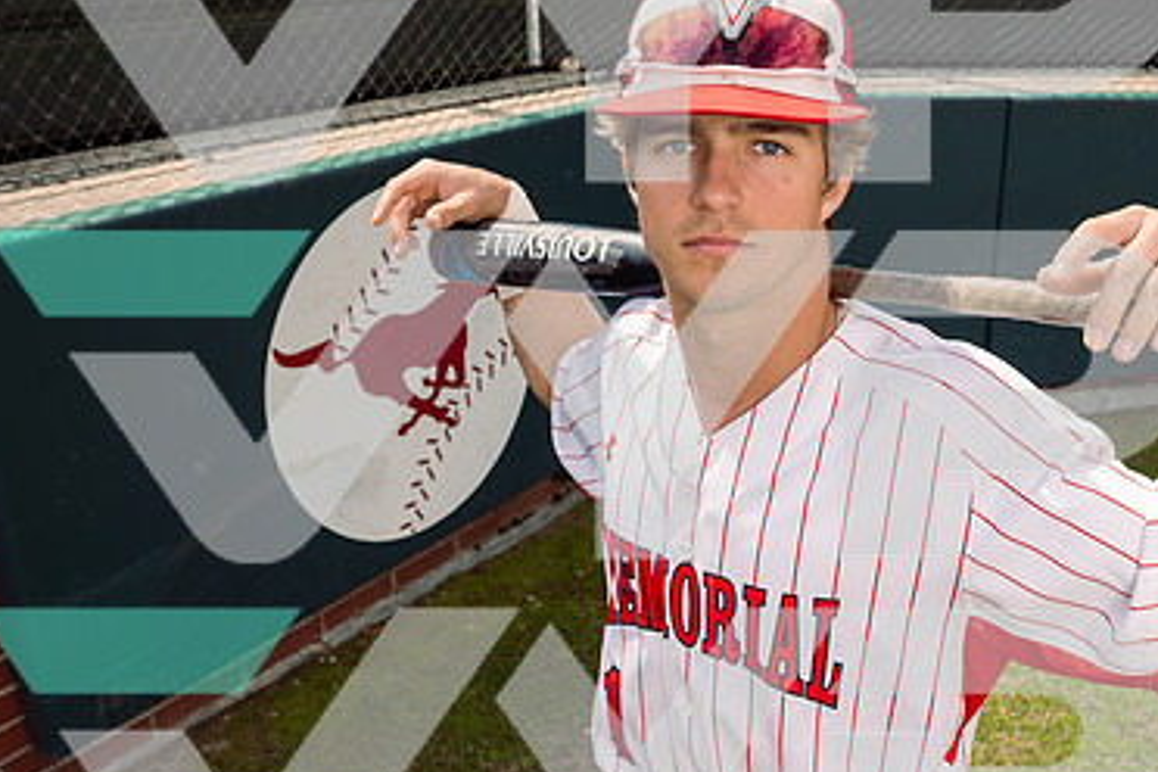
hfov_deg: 48.7
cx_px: 778
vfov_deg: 34.2
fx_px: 1254
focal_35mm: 39
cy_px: 397
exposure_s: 1/250
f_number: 7.1
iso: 125
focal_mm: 25
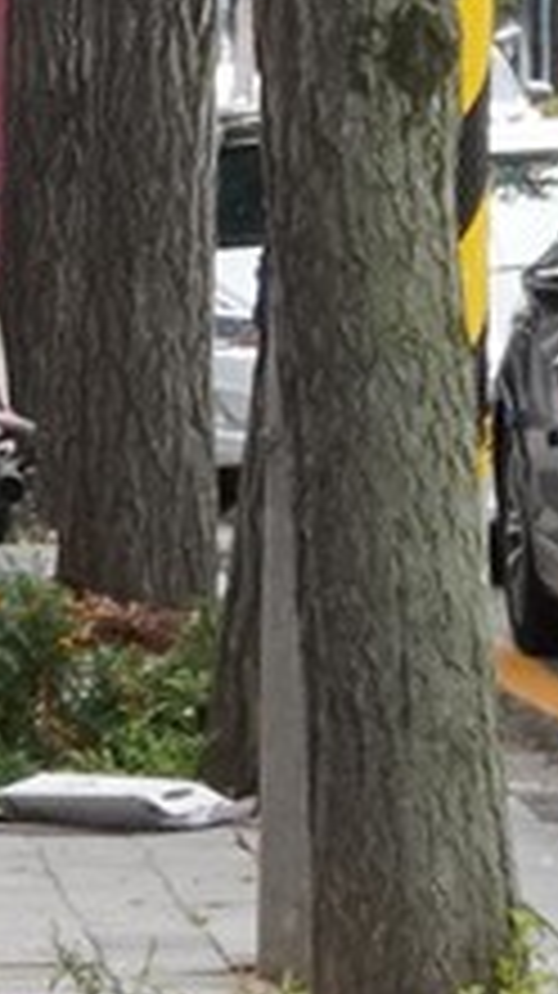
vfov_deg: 6.4
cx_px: 90
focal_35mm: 332
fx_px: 8750
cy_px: -625
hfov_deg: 3.7
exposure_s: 1/125
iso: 1600
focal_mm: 35
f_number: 22
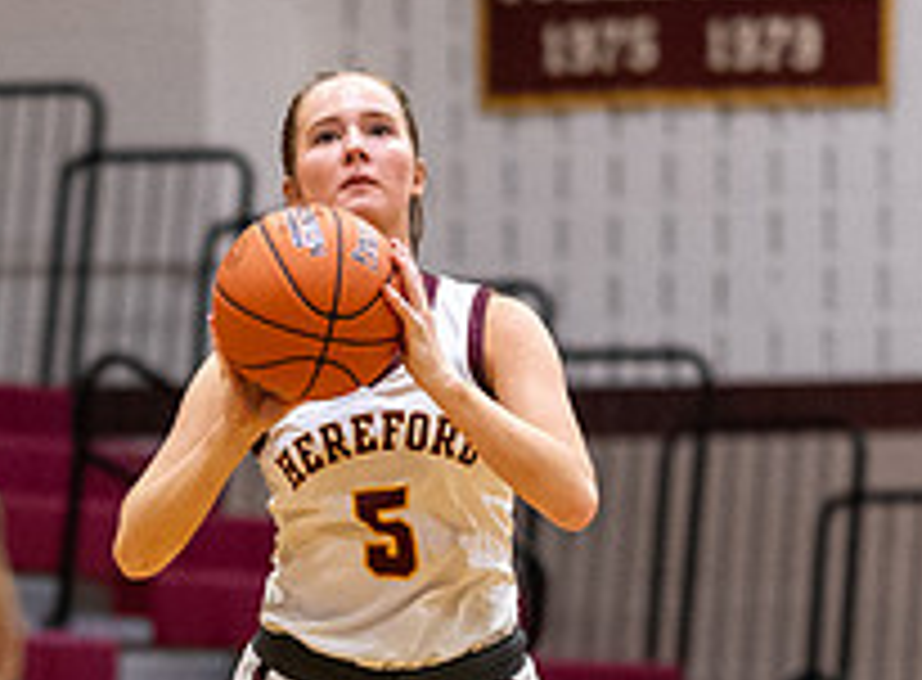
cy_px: 863
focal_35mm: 433
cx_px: 78
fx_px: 11459
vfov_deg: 3.4
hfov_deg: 4.6
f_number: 1.8
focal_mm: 85
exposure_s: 1/1250
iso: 2500
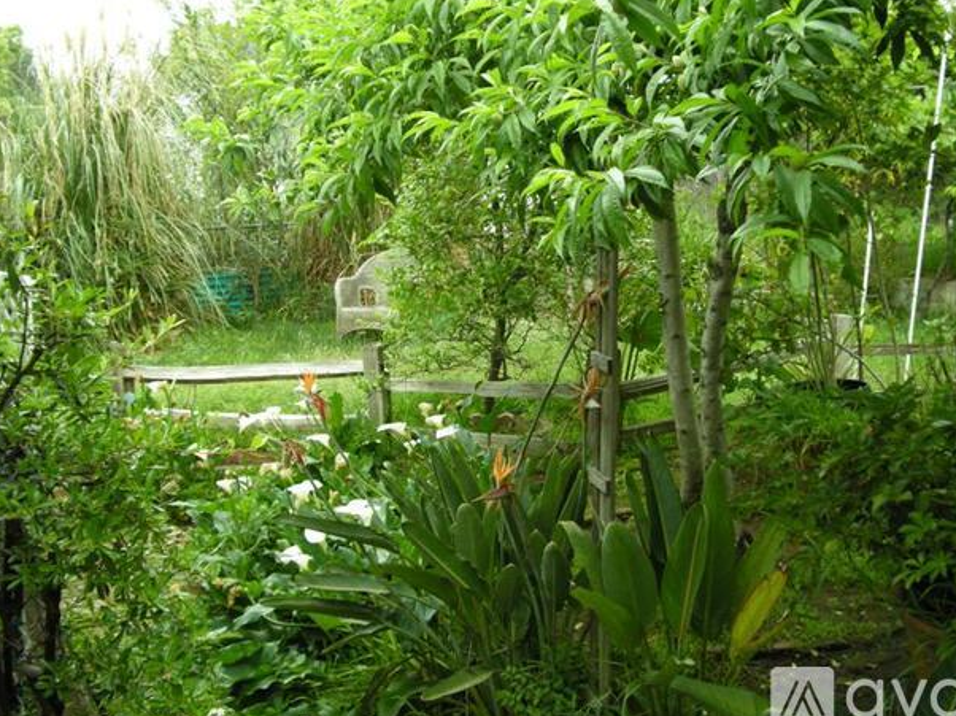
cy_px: 333
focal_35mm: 41
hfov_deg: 45.8
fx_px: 1132
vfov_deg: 35.1
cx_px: 498
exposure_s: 1/48.3
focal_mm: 7.9
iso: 203
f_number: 2.8
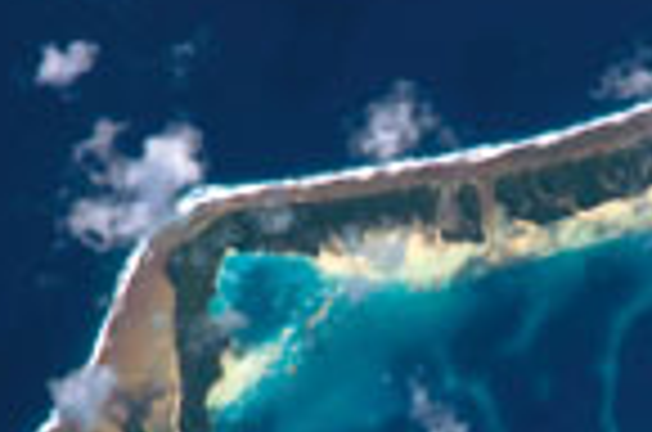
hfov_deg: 0.5
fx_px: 82008
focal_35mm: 4538
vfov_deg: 0.3
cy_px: 644
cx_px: 742
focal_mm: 800
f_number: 5.6
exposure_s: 1/500
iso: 200
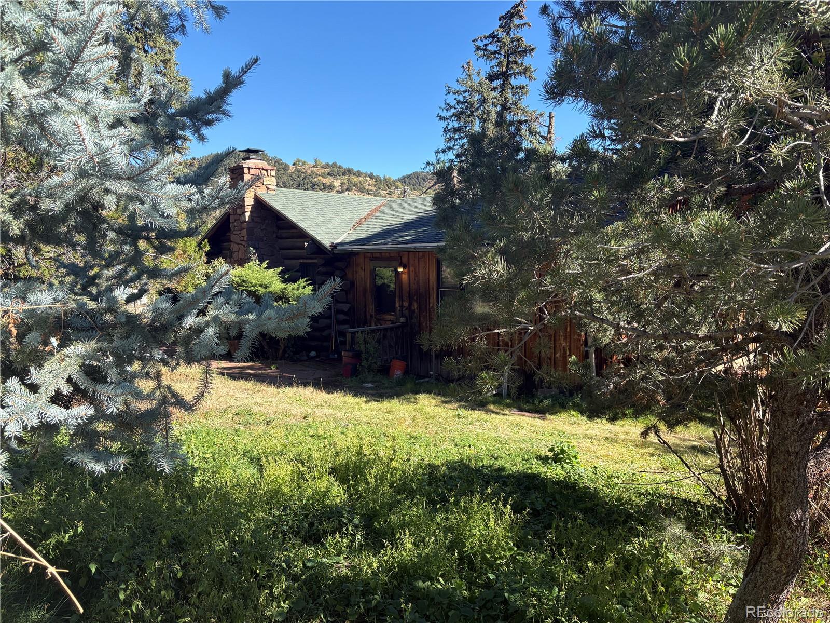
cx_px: 415
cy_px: 312
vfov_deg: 53.1
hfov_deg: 67.3
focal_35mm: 26
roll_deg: +0.7
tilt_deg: -4.6
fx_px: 623
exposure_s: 1/1196
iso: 50
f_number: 1.6
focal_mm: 5.96
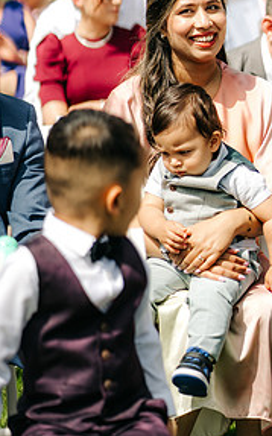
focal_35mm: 136
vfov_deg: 15.3
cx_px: 210
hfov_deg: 9.6
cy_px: 103
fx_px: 1615
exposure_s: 1/8000
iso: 100
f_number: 2
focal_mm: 85
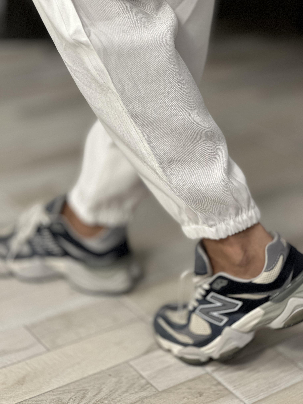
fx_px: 899
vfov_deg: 25.3
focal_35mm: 77
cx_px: 152
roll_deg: -2.6
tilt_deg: -25.1
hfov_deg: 19.1
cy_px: 202
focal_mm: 9
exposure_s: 1/100
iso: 200
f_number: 2.8
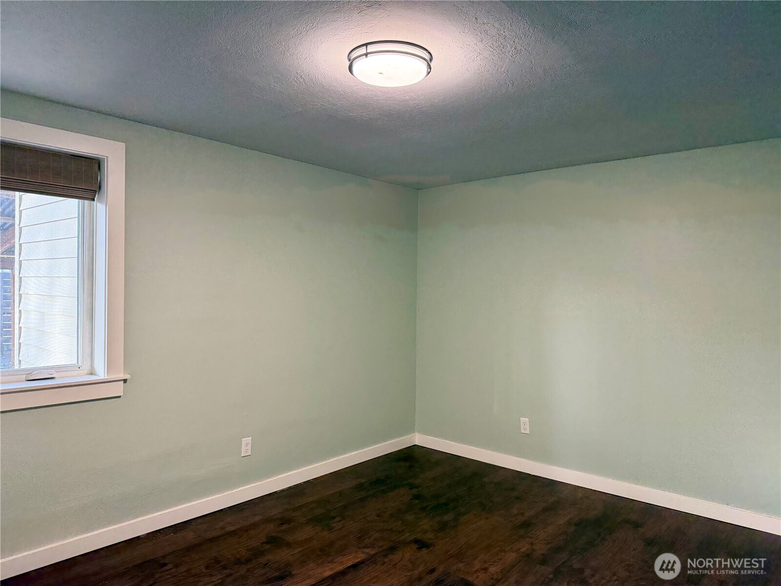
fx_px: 541
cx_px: 390
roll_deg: -0.9
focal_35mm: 24
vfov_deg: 56.8
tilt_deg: -1.4
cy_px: 293
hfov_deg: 71.6
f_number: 1.78
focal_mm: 6.76
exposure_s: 1/120
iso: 320
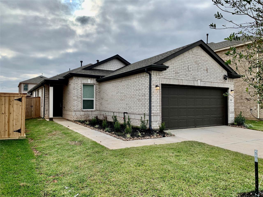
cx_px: 132
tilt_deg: +2.5
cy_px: 98
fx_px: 198
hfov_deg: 67.3
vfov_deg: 53.1
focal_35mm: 26
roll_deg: -0.6
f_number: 1.8
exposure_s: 1/1779
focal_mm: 4.25
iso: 25
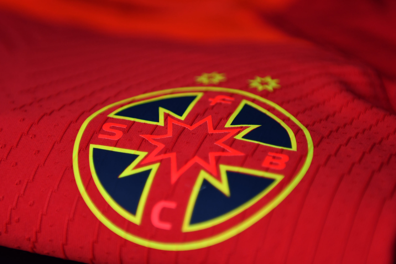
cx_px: 198
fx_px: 1023
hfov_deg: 21.9
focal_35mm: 93
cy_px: 132
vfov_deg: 14.7
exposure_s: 1/800
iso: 400
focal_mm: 62
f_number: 2.8
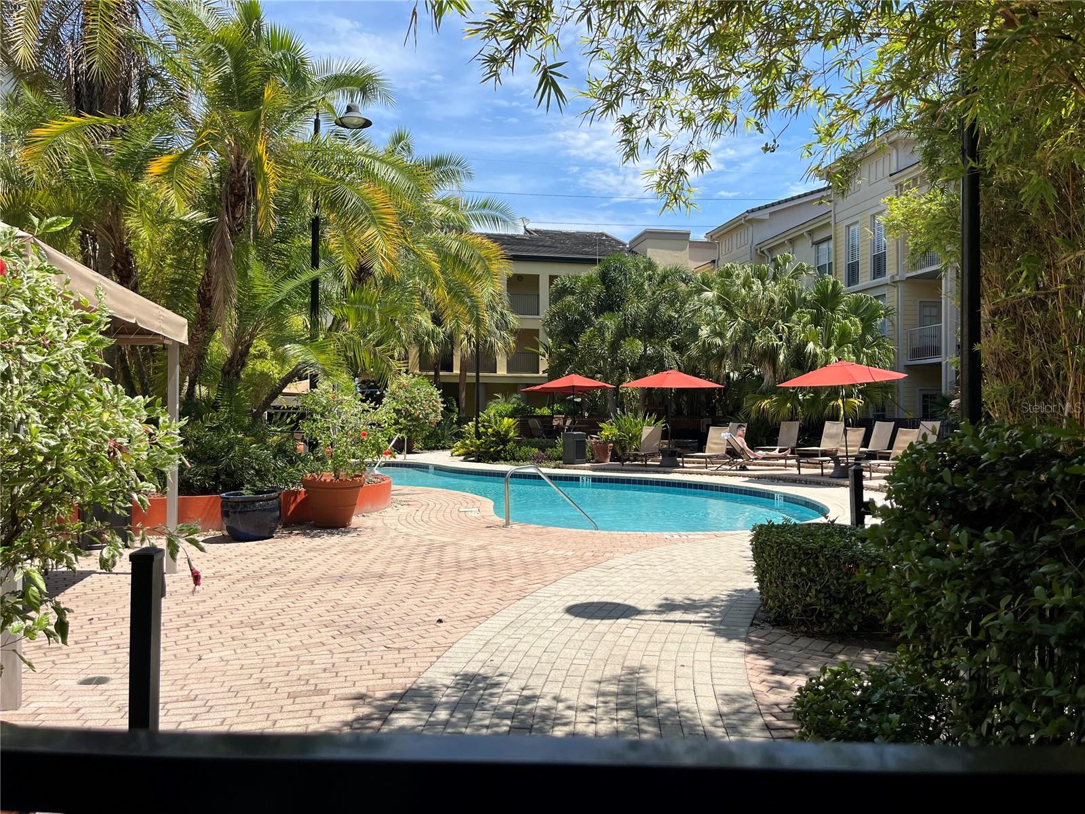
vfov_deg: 53.1
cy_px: 407
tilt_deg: +0.4
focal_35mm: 26
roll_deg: -0.8
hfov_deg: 67.3
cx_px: 542
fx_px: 815
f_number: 1.6
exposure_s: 1/3521
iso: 50
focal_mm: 5.1
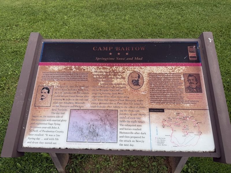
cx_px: 116
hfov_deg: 71.6
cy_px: 86
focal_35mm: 24
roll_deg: +0.2
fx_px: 160
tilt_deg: -36.1
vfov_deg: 56.8
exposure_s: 1/1271
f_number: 1.78
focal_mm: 6.76
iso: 80
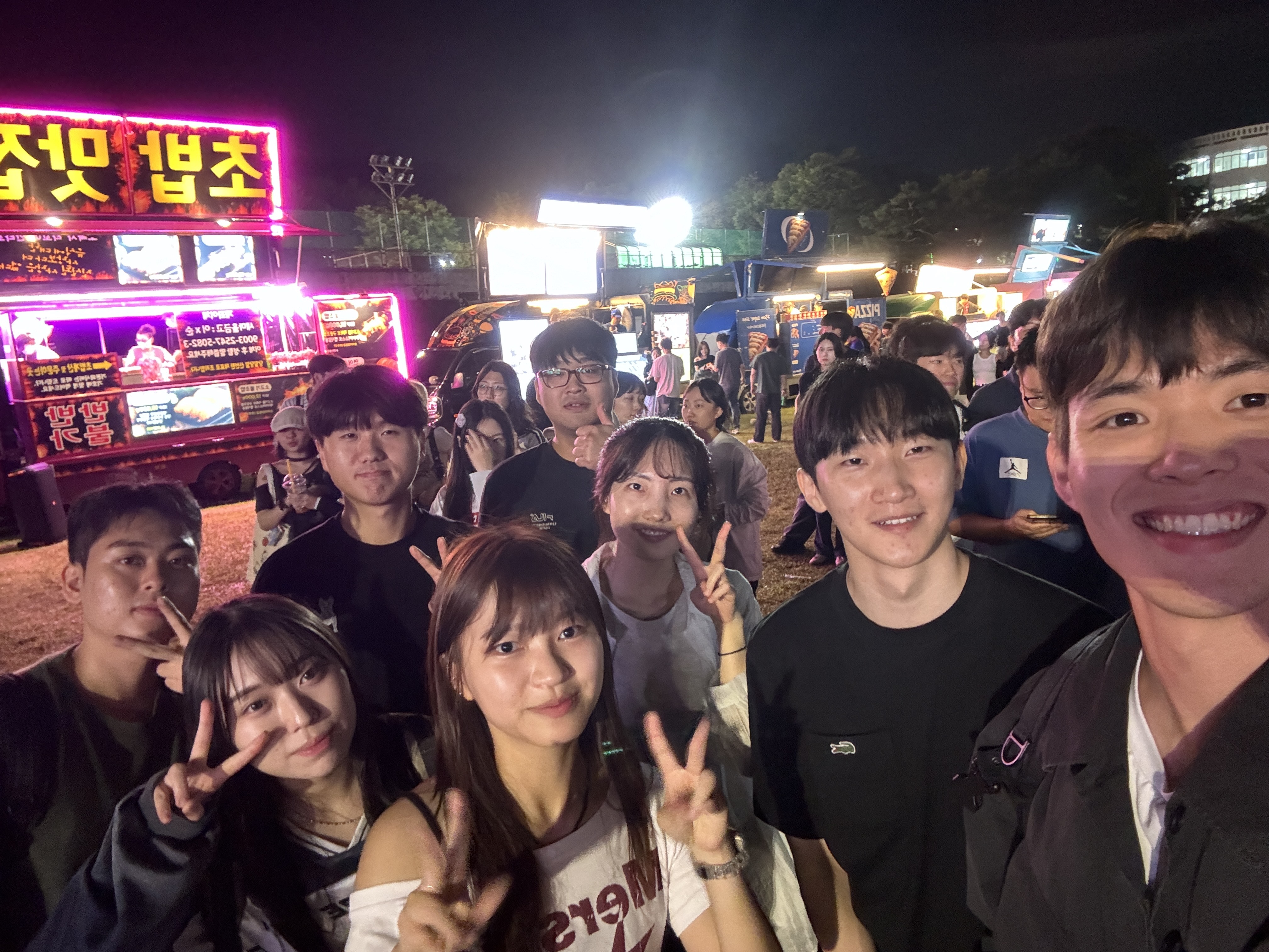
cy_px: 476
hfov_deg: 73.9
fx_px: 843
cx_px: 634
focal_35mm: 23
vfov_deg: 58.9
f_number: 1.9
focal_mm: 2.69
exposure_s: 1/20
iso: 640
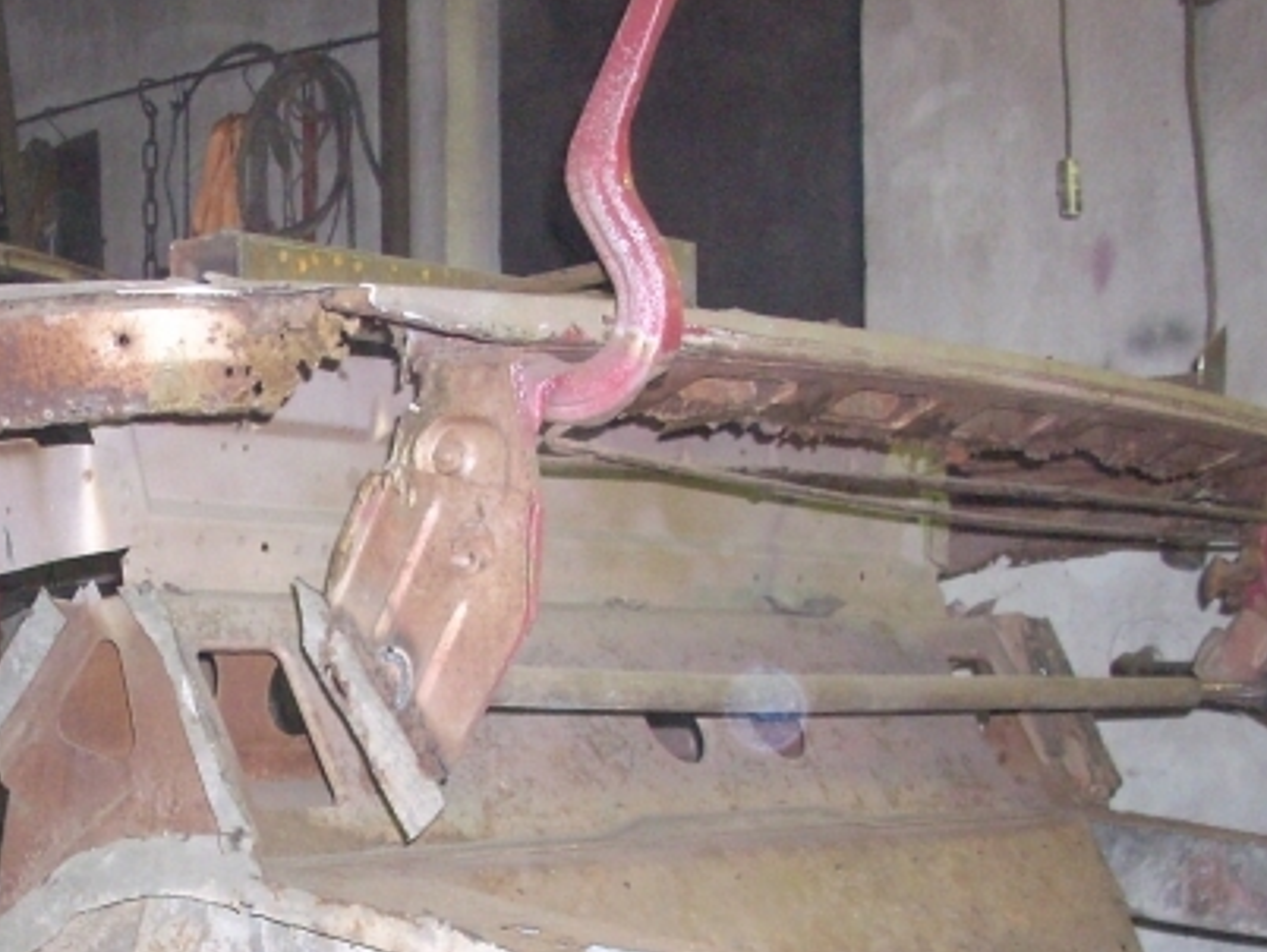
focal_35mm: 69
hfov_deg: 27.4
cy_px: 787
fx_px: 2527
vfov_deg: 21.0
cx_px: 199
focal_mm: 6.2
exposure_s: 1/60
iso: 400
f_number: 2.8
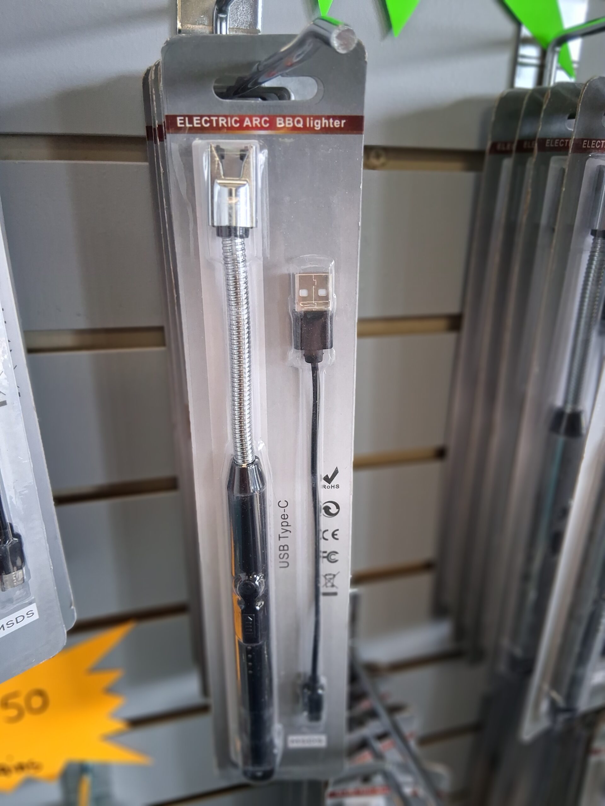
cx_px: 302
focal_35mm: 26
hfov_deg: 53.1
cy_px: 403
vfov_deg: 67.3
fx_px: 606
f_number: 1.8
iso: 320
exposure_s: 1/60
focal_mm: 3.98
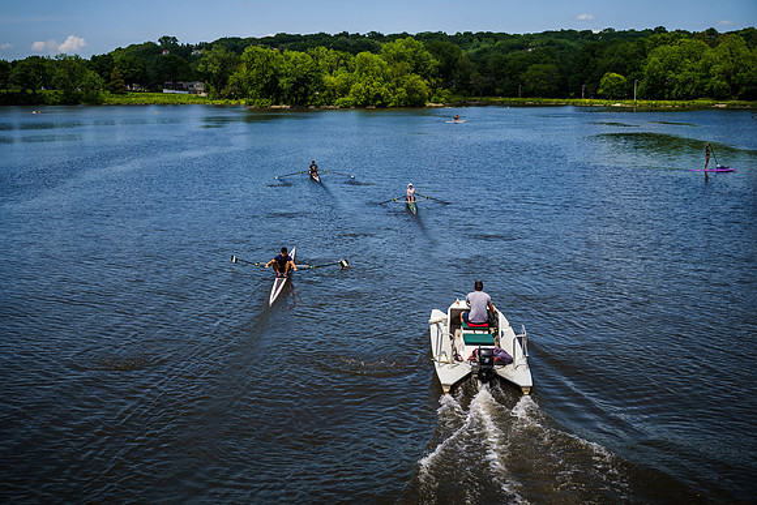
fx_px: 921
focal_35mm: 44
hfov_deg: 44.7
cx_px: 362
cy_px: 244
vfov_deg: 30.7
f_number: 4
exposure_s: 1/3200
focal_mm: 41.8
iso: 200
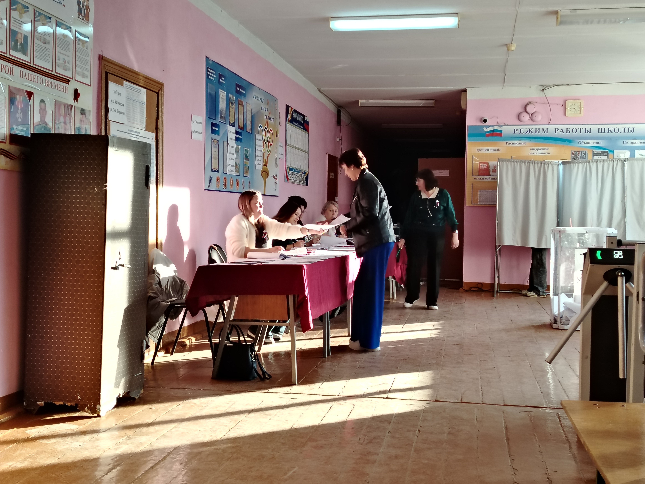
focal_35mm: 47
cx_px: 322
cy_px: 242
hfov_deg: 40.4
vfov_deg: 30.9
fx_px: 876
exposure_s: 1/100
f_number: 1.75
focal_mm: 5.25
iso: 247
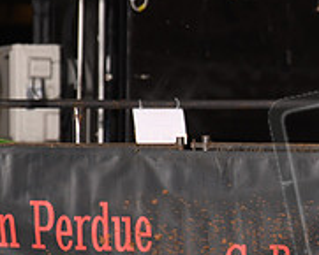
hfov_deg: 1.8
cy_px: 245
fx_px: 9919
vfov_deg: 1.5
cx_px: 483
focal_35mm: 1050
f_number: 5.6
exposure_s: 1/250
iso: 1000
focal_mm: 350
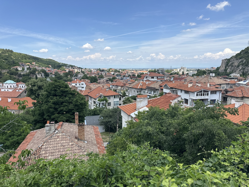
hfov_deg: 71.6
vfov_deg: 56.8
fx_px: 173
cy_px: 94
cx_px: 124
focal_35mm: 24
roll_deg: -0.1
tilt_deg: -7.4
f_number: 1.78
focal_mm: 6.86
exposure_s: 1/3597
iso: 80
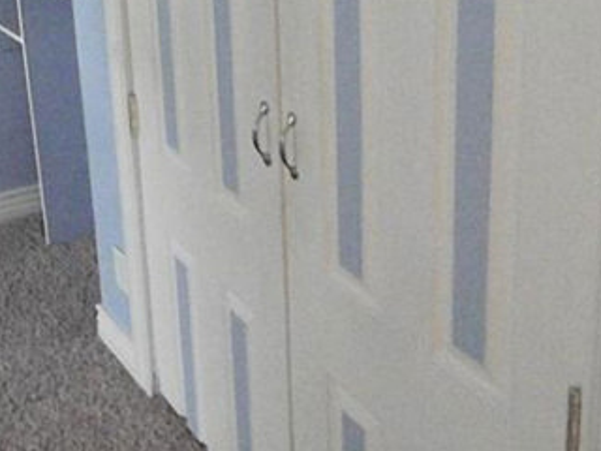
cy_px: 64
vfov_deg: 26.3
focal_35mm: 54
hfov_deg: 34.2
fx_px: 938
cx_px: 101
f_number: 3.5
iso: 3200
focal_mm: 5
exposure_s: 1/17.8
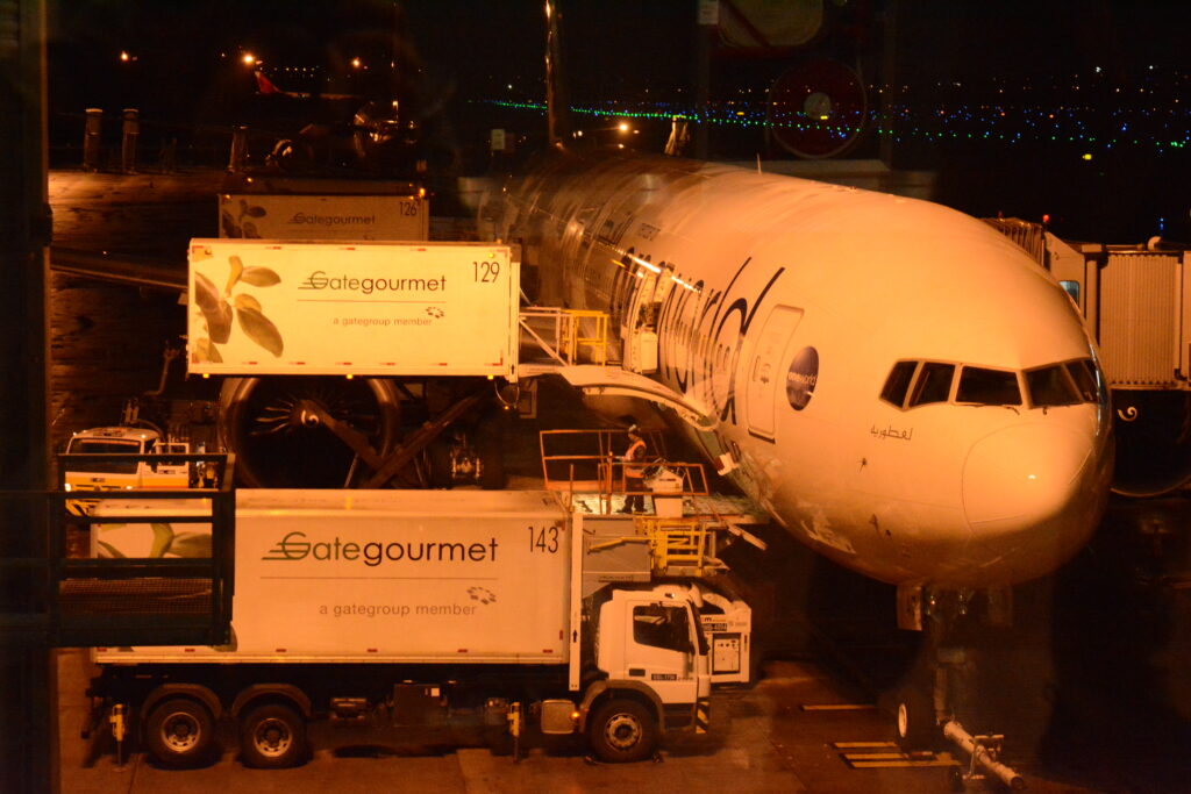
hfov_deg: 24.6
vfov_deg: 16.6
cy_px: 397
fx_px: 2730
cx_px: 596
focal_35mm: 82
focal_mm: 55
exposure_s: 1/60
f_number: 5.6
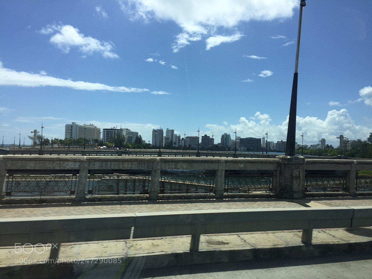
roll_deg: +0.5
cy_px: 140
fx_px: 312
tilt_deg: +1.9
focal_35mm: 29
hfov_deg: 61.7
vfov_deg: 48.2
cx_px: 186
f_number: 2.2
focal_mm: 4.15
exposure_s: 1/807
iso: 32
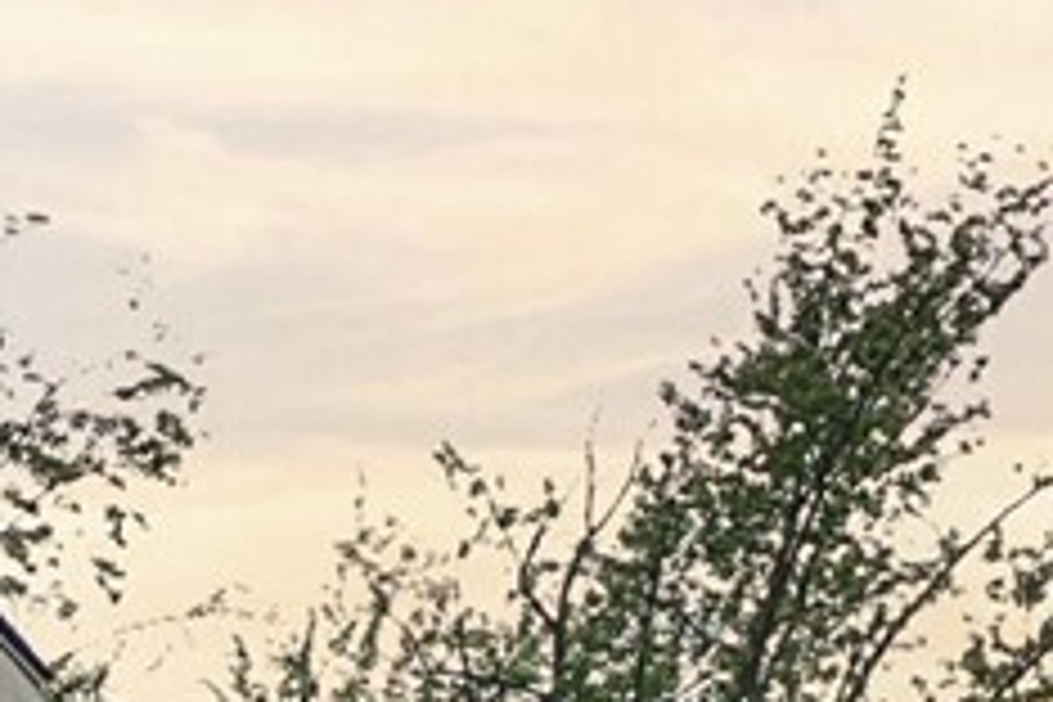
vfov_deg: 10.1
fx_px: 3597
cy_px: 1490
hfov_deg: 13.9
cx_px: -1091
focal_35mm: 123
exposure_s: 1/40
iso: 80
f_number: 7.1
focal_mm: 17
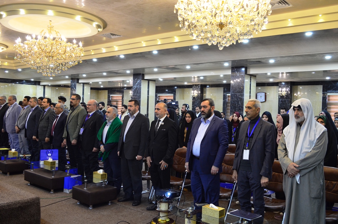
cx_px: 169
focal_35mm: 33
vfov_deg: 39.8
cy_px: 112
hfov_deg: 57.3
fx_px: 309
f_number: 6.3
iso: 800
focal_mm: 22
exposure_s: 1/10
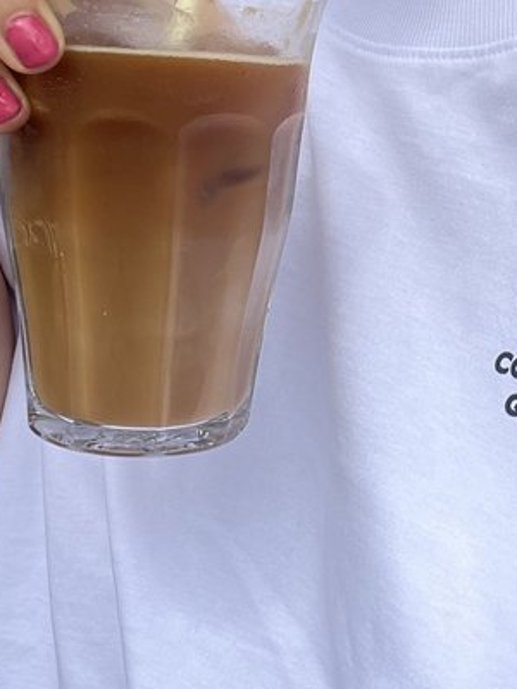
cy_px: 301
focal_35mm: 60
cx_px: 505
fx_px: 1195
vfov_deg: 32.1
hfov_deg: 23.5
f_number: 2.2
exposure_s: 1/806
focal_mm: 2.71
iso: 32
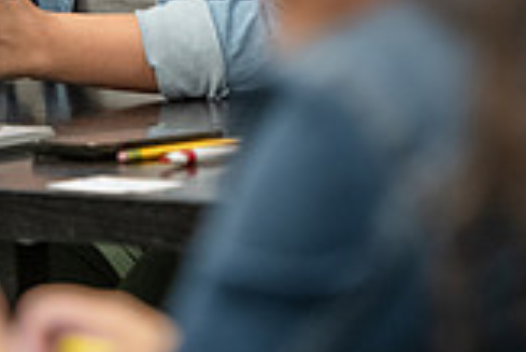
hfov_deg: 3.9
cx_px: 239
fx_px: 7794
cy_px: -218
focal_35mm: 533
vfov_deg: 2.6
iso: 1250
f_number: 2.8
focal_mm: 150
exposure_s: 1/200
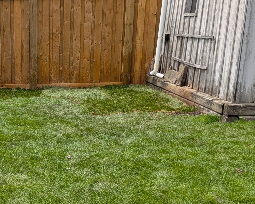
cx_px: 13
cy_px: 153
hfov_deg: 29.8
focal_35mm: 60
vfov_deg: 25.1
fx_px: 453
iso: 24
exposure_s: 1/846
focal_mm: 4.53
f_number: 1.7
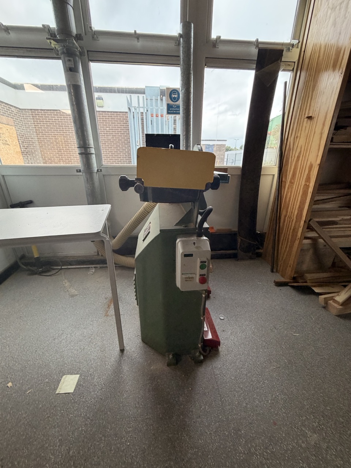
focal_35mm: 14
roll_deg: +0.2
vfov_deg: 102.1
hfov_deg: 85.7
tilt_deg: -20.9
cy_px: 234
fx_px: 189
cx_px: 176
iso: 250
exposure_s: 1/100
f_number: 2.2
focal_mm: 2.22
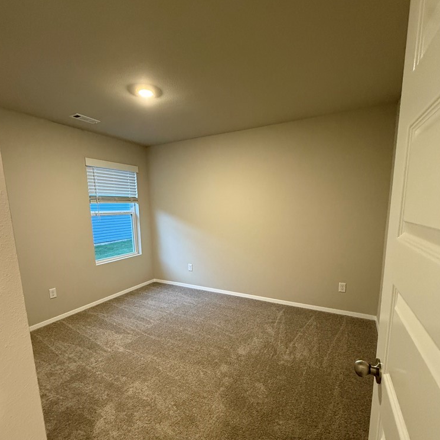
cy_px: 248
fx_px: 244
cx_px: 220
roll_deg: +0.7
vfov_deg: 83.6
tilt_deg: -9.5
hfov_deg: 84.0
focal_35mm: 17
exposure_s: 1/60
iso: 640
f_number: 2.2
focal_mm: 2.22
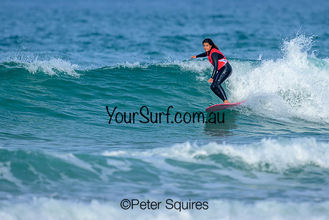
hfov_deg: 1.9
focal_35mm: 1100
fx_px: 10054
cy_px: 93
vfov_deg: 1.3
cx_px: 185
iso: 320
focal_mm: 800
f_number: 6.3
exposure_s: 1/2000
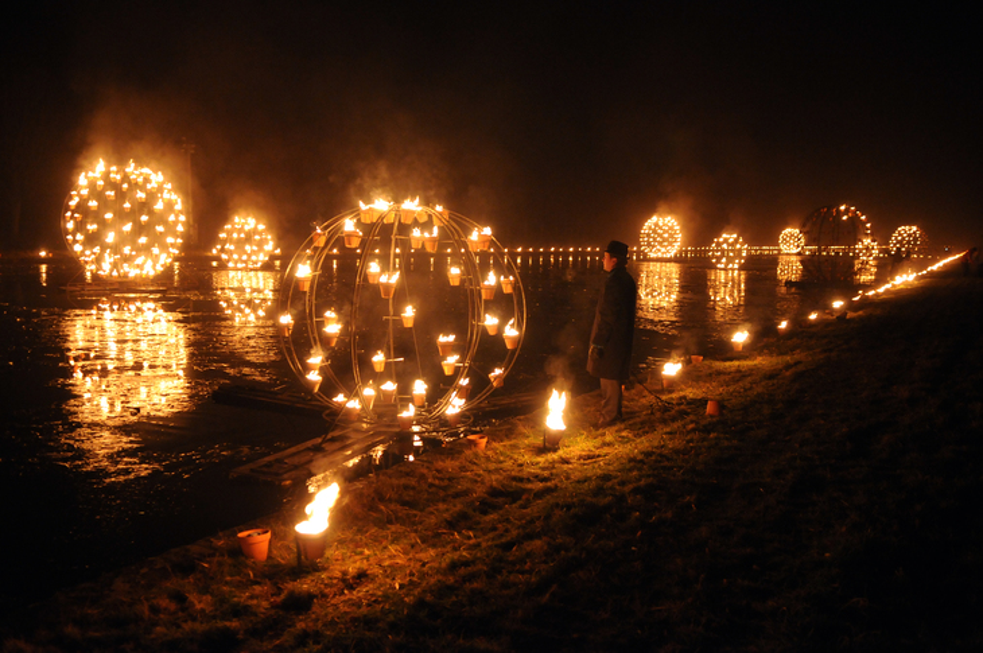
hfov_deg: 55.2
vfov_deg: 38.3
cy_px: 326
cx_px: 492
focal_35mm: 34
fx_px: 941
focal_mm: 23
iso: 1600
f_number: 2.8
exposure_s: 1/30
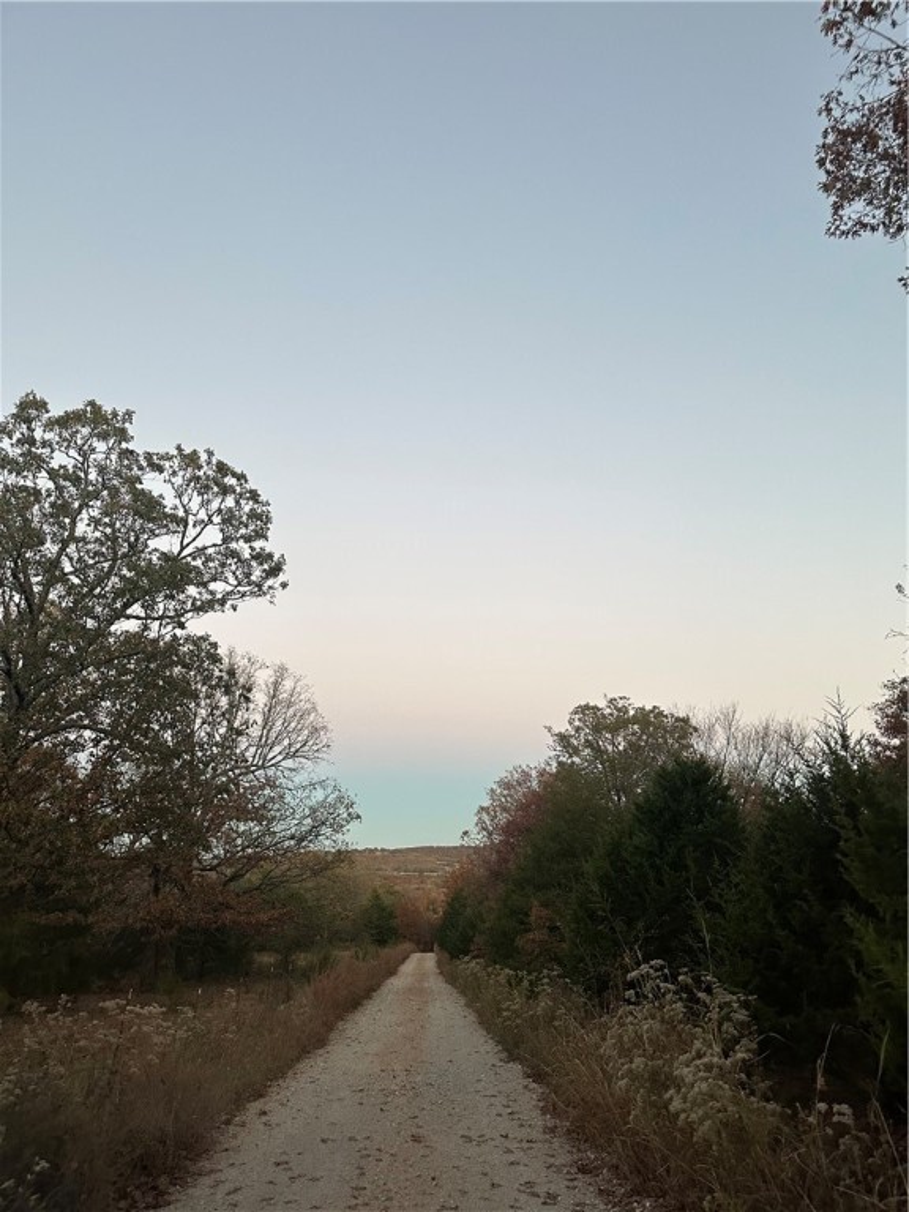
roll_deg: +1.0
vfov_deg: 71.6
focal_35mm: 24
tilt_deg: +12.4
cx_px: 454
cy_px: 606
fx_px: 840
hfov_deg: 56.8
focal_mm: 6.86
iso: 250
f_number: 1.78
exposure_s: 1/61
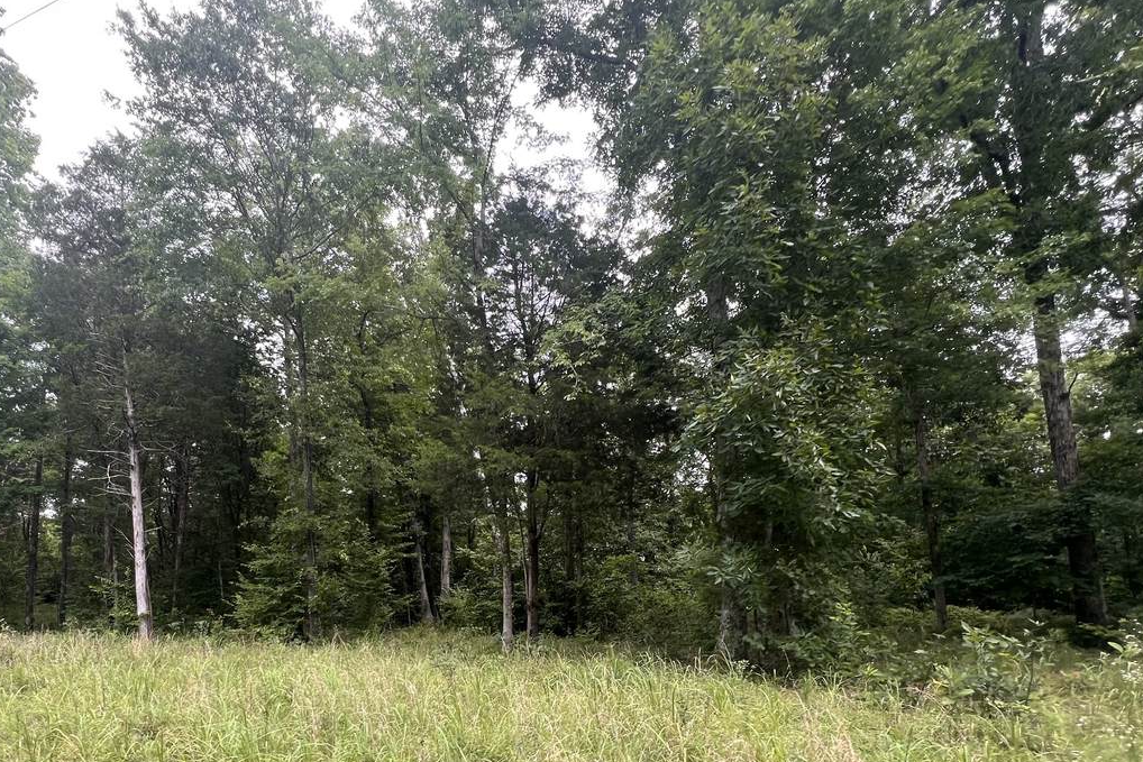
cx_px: 474
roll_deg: +2.5
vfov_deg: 68.2
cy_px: 516
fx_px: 540
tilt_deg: +3.3
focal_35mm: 17
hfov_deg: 92.4
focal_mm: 1.57
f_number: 1.8
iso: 32
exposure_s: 1/166
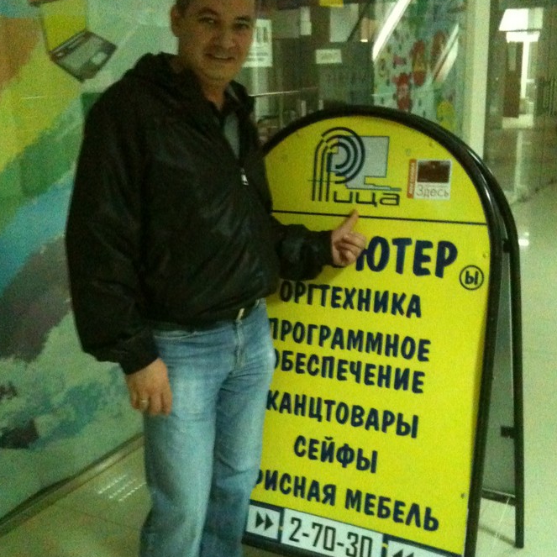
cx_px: 277
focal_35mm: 42
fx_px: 765
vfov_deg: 39.8
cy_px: 339
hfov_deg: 40.0
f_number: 2.8
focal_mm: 3.85
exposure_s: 1/10
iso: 1000
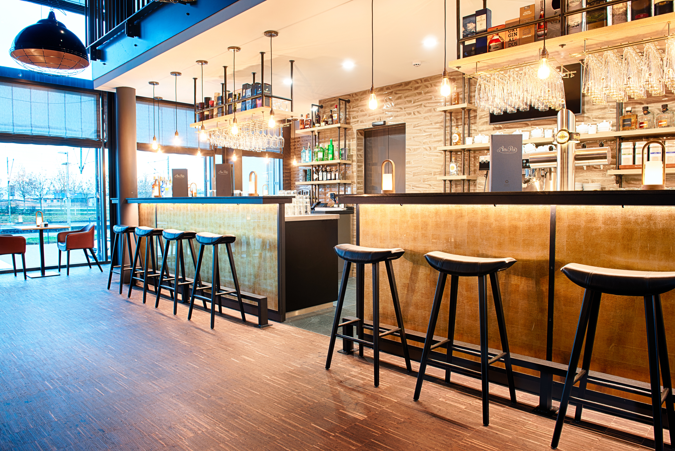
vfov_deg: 53.2
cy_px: 226
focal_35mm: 24
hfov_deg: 73.7
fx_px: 450
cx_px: 338
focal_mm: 24
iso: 100
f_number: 8
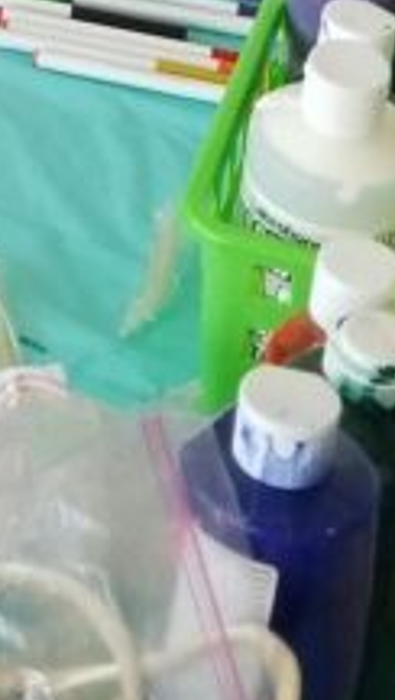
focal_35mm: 134
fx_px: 2487
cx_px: -434
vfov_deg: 14.7
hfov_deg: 8.5
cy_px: -405
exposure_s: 1/120
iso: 100
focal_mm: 4.25
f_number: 1.7
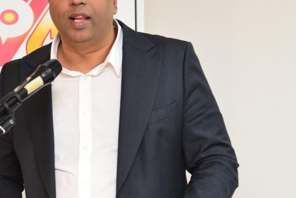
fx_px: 1266
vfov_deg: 8.9
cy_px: 99
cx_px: 68
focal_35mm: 154
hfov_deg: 13.3
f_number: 4.5
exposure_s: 1/160
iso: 2500
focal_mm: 85
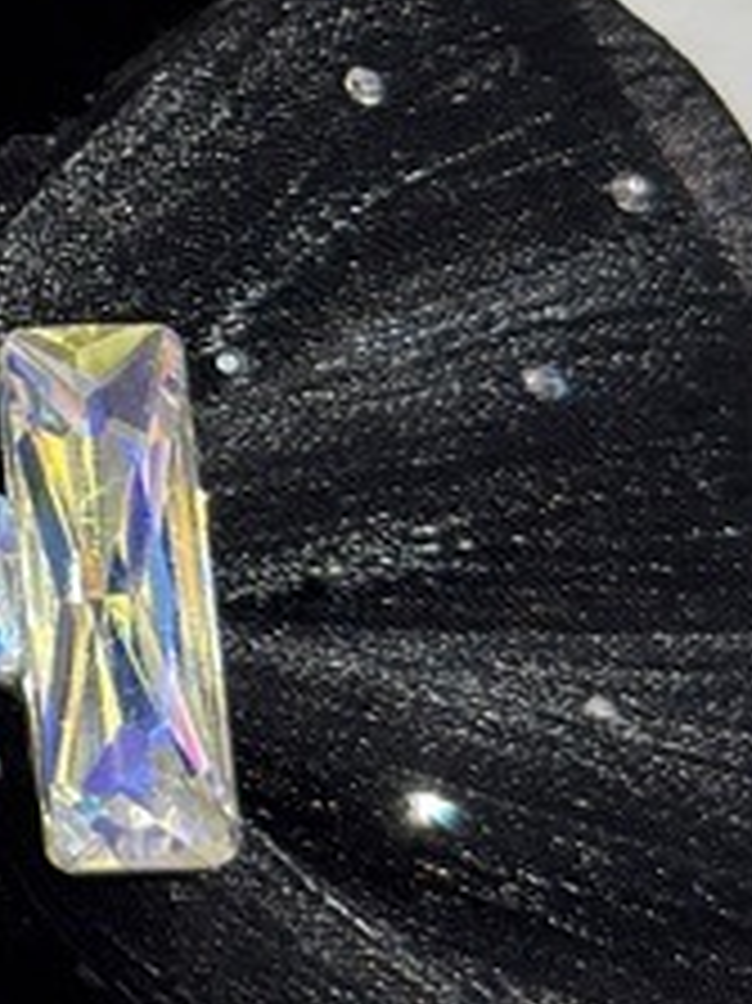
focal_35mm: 201
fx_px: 5828
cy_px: 5
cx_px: -1171
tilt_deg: -49.4
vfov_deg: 9.8
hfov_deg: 6.9
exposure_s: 1/50
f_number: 1.78
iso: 64
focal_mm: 6.76
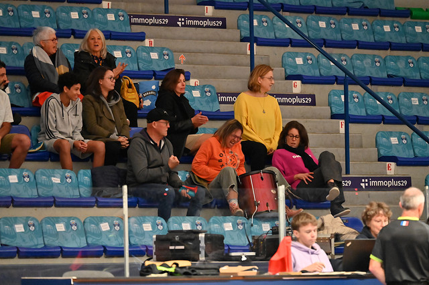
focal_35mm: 270
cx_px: 214
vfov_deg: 5.1
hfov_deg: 7.6
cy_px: 142
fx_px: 3216
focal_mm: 270
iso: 6400
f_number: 5.3
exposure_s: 1/160
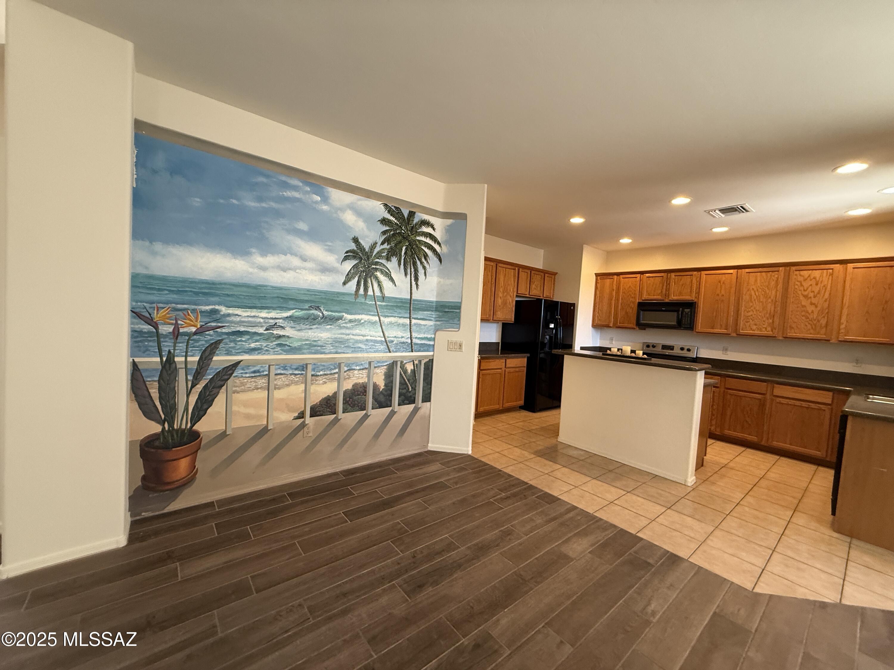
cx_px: 447
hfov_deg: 102.1
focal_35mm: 14
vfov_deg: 85.7
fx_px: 362
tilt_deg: -1.1
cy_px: 335
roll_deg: -3.9
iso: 200
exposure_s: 1/60
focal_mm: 2.22
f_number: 2.2
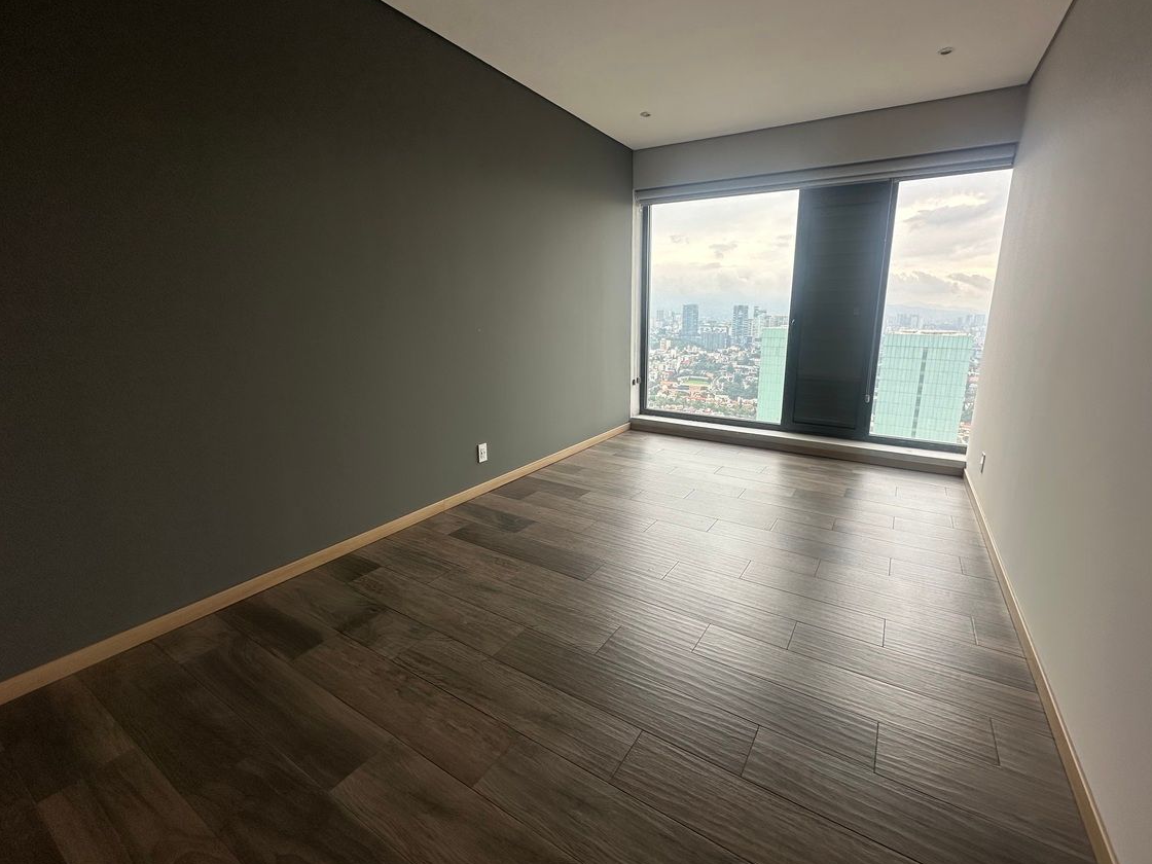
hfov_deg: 98.0
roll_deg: -1.0
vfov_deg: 81.7
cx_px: 615
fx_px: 499
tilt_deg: -12.0
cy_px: 419
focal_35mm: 15
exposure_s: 1/203
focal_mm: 2.22
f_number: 2.2
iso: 40
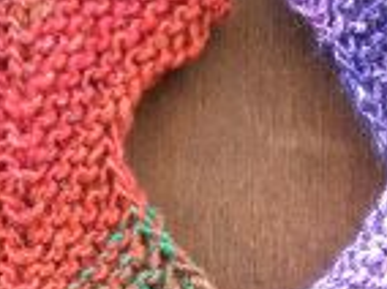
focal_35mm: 101
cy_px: 402
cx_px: 234
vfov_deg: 13.9
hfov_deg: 19.5
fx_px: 1127
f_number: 2.6
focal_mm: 5.8
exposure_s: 1/60
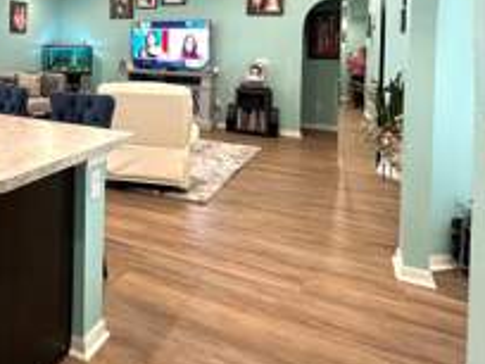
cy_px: 48
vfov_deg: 40.2
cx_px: 52
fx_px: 462
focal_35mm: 33
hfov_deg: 49.6
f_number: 2.2
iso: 200
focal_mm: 2.22
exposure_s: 1/60
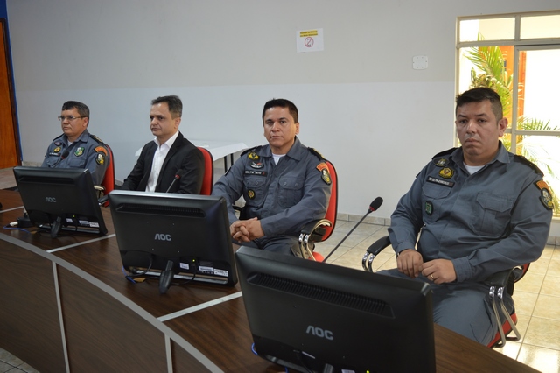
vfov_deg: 36.8
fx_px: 560
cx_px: 280
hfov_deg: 53.2
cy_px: 186
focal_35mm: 36
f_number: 4
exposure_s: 1/15
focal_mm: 24
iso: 560
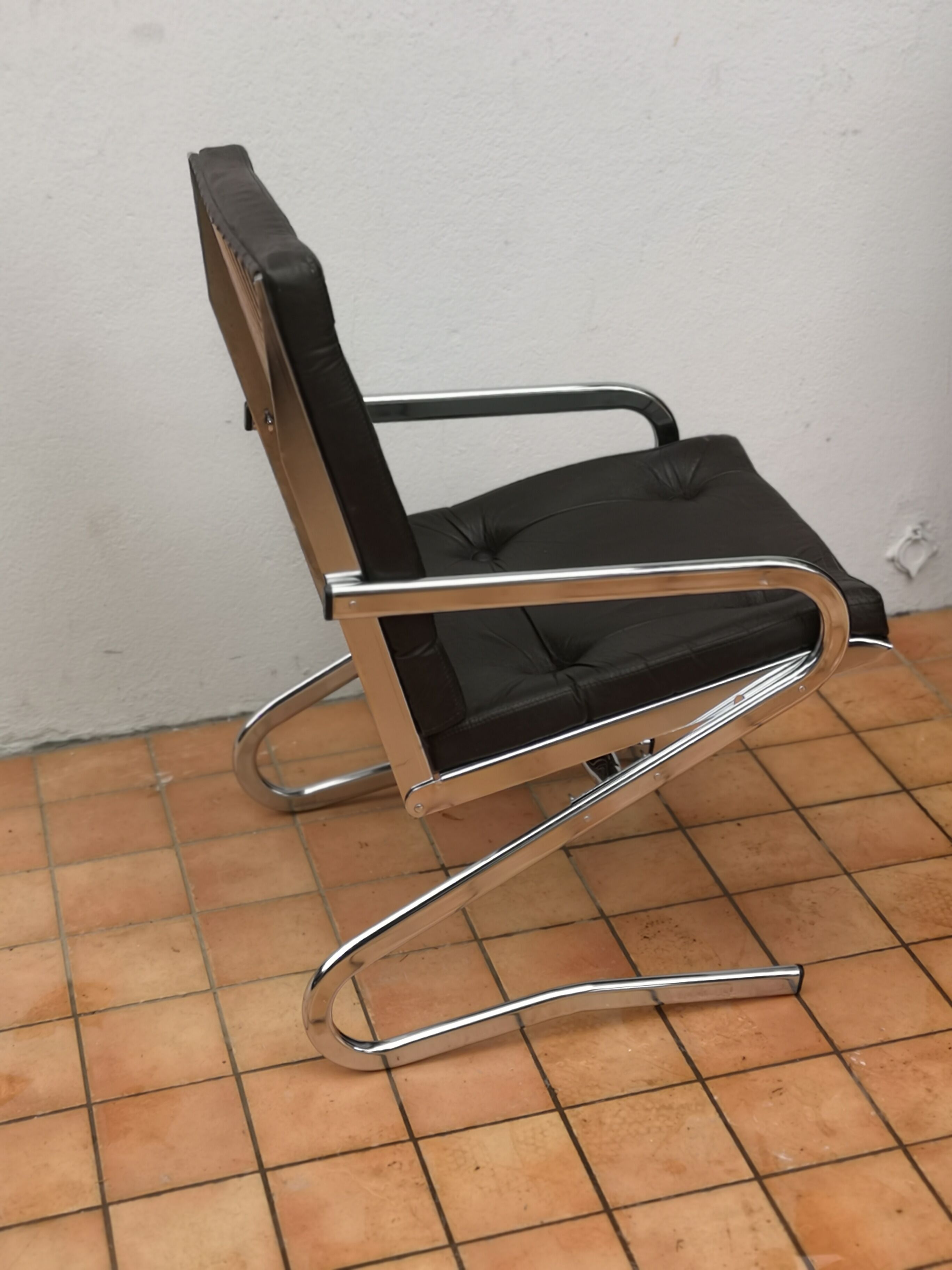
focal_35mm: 54
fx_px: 1980
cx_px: 476
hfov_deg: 27.0
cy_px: 635
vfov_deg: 35.5
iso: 50
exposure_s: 1/129
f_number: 4
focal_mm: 5.58
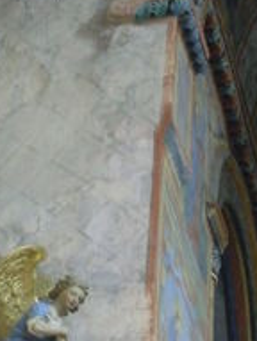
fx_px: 2309
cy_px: 302
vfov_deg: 8.4
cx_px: 46
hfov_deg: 6.4
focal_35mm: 234
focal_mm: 18.6
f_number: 5.9
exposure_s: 1/20
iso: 400
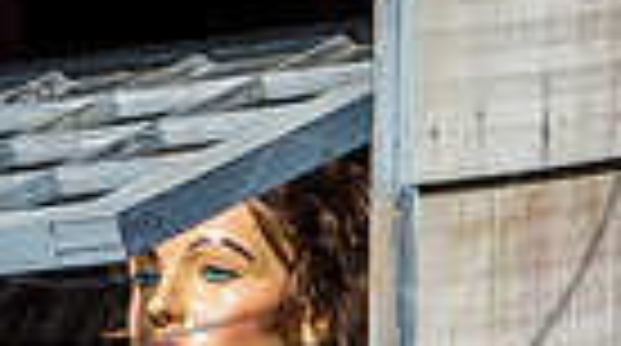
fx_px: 12326
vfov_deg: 1.6
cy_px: 227
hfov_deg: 2.9
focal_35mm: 750
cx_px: 36
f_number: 16
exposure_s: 1/100
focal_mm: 170
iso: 100
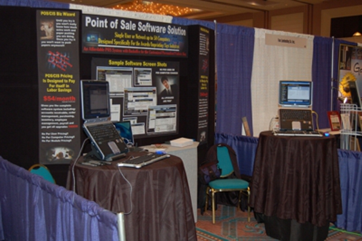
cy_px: 120
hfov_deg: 46.4
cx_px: 181
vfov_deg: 31.8
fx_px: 422
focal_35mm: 42
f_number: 4.2
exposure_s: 1/60
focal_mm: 28
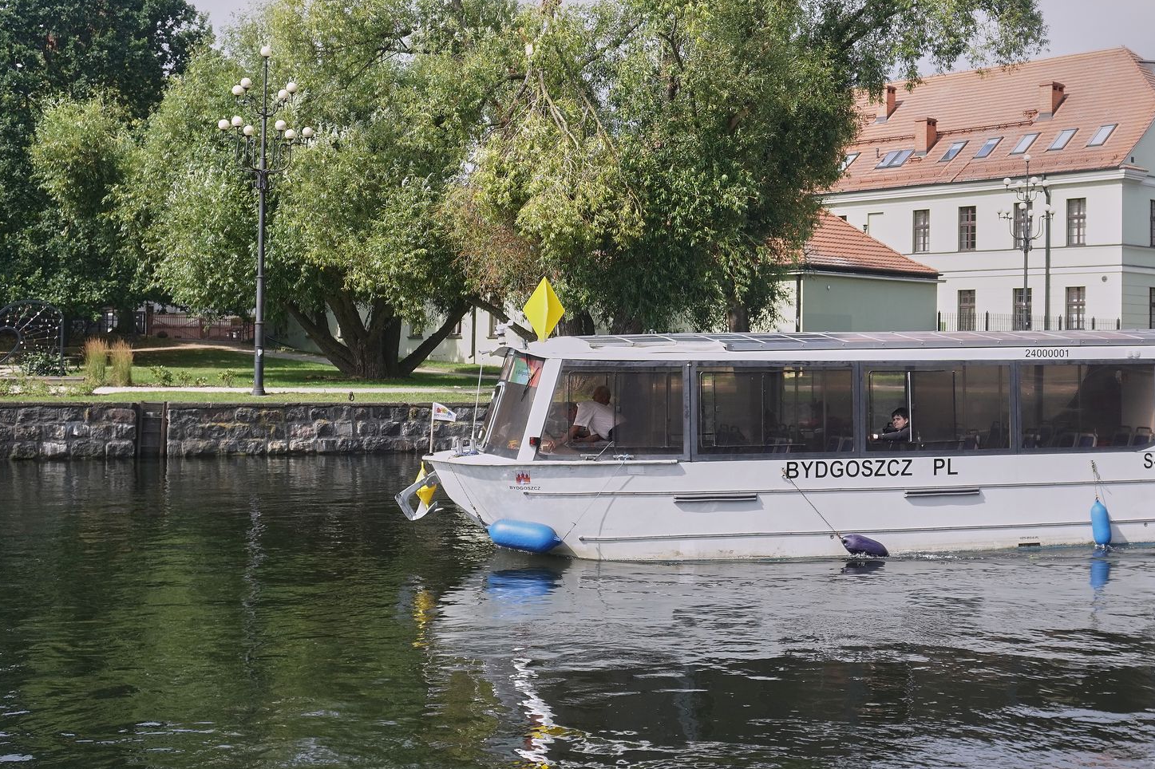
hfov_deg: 40.8
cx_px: 780
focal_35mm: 48
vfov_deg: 28.2
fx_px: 1530
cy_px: 321
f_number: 5.6
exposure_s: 1/800
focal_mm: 23
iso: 500
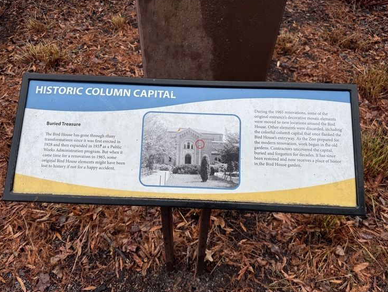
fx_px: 292
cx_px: 190
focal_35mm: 26
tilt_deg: -48.8
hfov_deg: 67.3
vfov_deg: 53.1
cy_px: 150
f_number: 1.78
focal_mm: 6.76
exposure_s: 1/1192
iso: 80
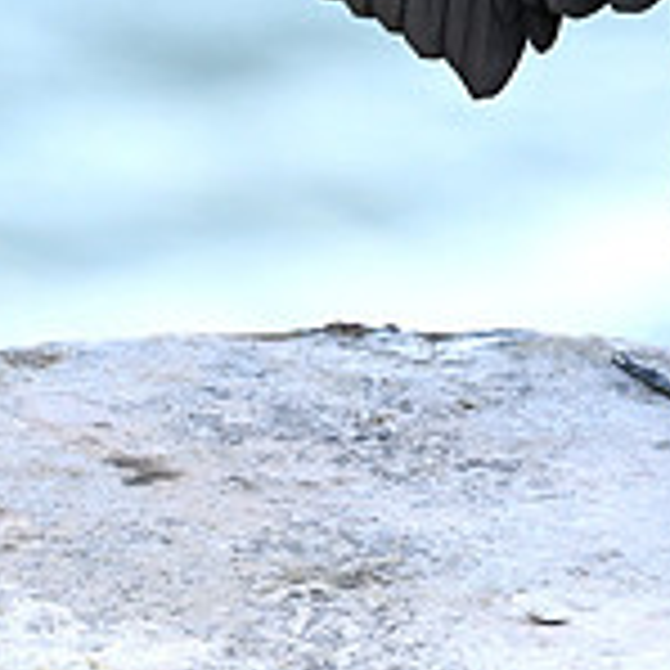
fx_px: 58029
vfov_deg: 0.7
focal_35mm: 2650
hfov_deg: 0.7
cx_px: 1102
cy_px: -187
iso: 1400
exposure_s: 1/800
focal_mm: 800
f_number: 6.3
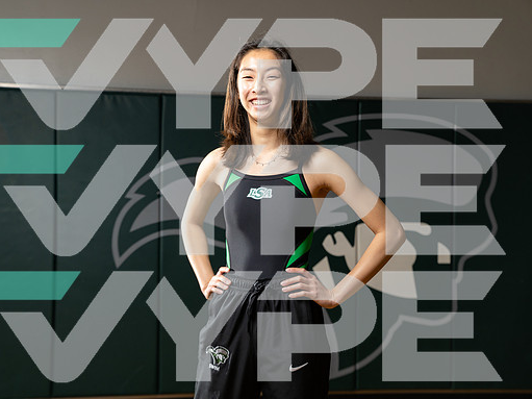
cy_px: 201
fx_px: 1106
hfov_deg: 27.0
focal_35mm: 72
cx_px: 240
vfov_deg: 20.4
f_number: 5
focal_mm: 66
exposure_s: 1/250
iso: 250
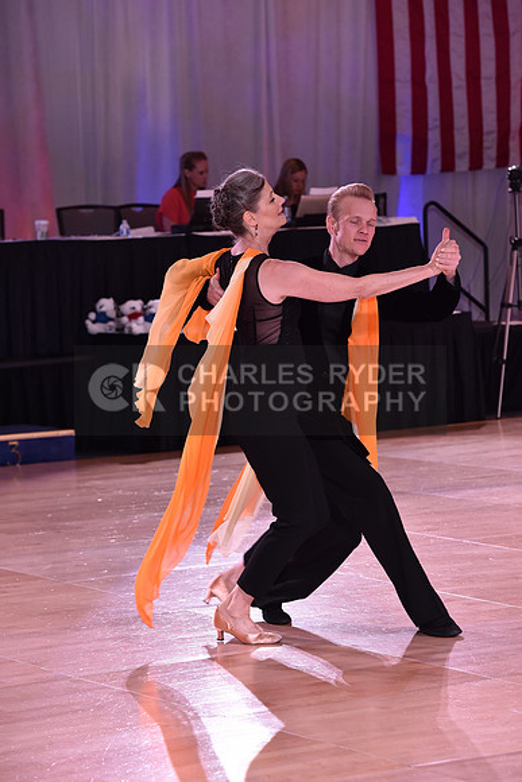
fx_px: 2934
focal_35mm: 135
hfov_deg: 10.2
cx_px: 261
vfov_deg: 15.2
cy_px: 391
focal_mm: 135
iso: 1600
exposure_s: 1/160
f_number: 5
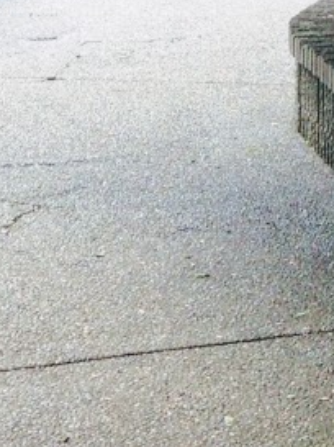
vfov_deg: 12.0
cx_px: 403
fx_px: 1999
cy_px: -298
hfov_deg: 9.4
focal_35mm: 155
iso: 80
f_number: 2.4
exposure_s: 1/120
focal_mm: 4.12
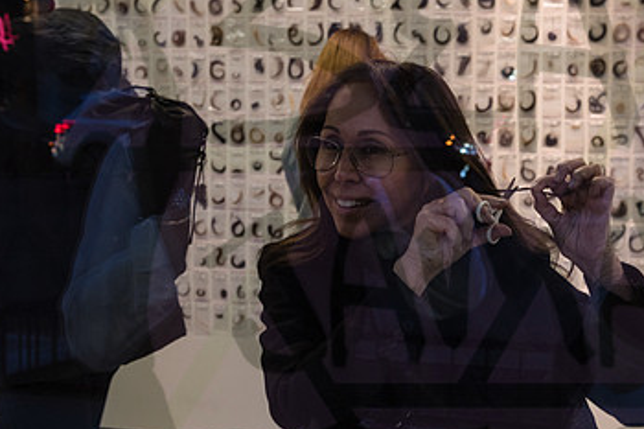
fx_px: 1126
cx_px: 403
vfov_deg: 21.5
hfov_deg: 31.8
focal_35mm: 63
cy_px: 279
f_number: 4
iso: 1600
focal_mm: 38
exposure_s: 1/125
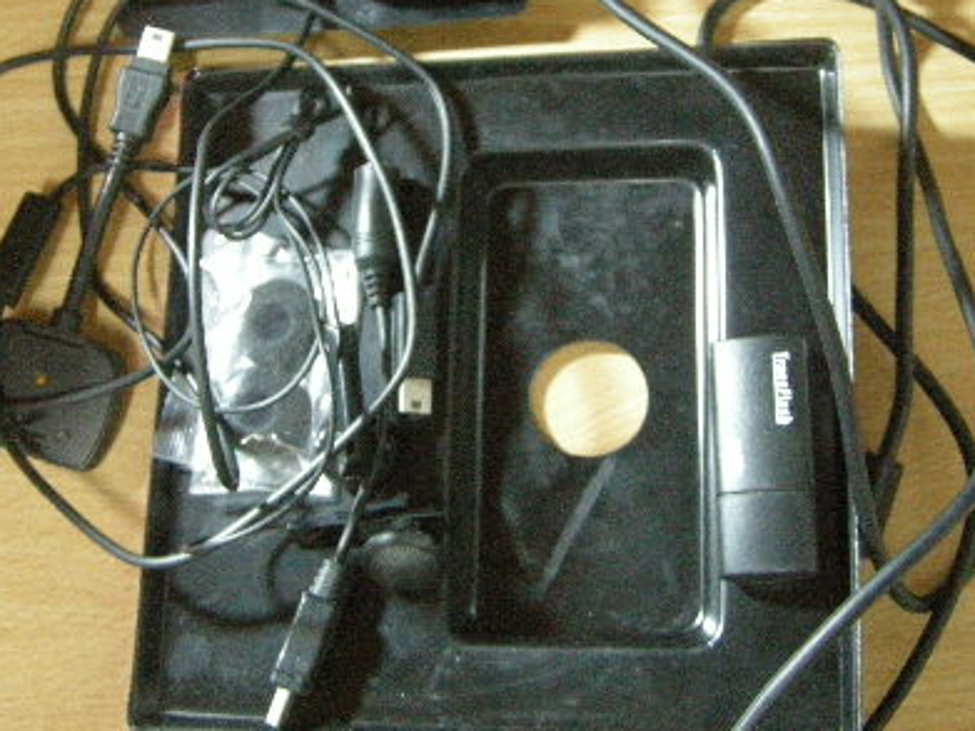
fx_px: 1661
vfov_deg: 24.6
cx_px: 476
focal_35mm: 59
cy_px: 212
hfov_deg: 32.7
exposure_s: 1/7.7
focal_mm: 7.5
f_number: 2.7
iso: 800
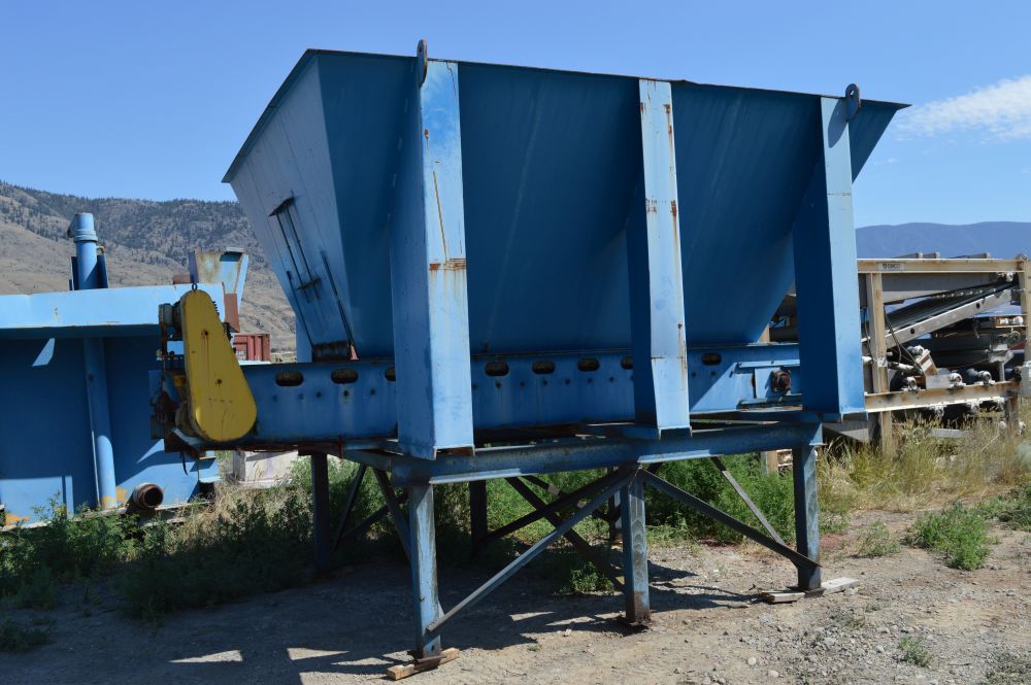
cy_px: 342
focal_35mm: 34
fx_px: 987
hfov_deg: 55.1
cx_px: 516
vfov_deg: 38.3
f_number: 8
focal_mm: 23
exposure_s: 1/250
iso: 100
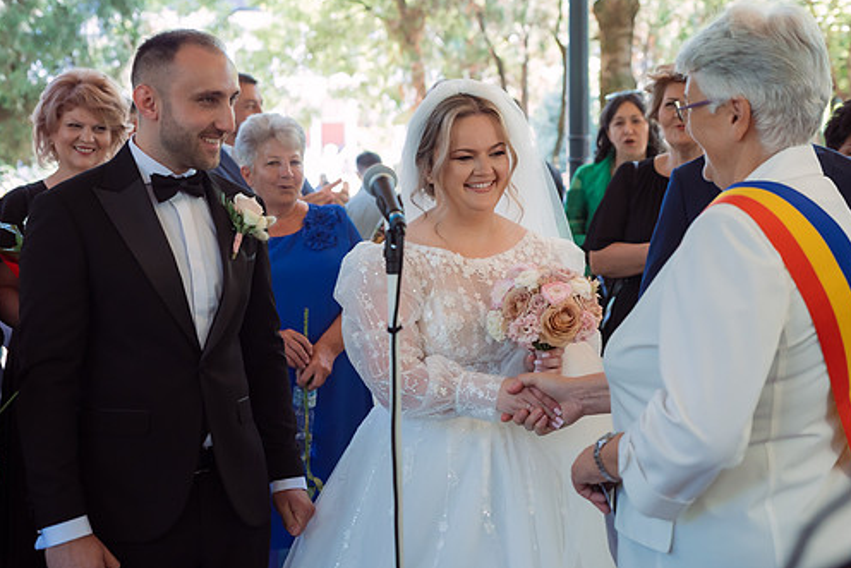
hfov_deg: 33.3
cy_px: 217
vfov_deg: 22.6
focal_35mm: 60
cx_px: 480
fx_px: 1419
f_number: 3.2
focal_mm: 48
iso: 640
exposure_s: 1/200
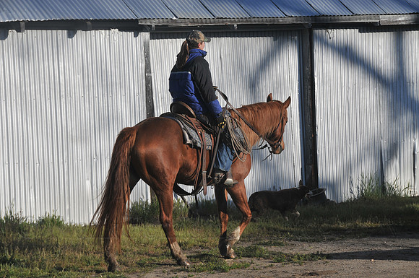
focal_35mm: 135
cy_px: 139
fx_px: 1569
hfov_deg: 15.2
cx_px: 210
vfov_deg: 10.1
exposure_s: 1/250
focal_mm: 90
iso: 200
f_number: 8
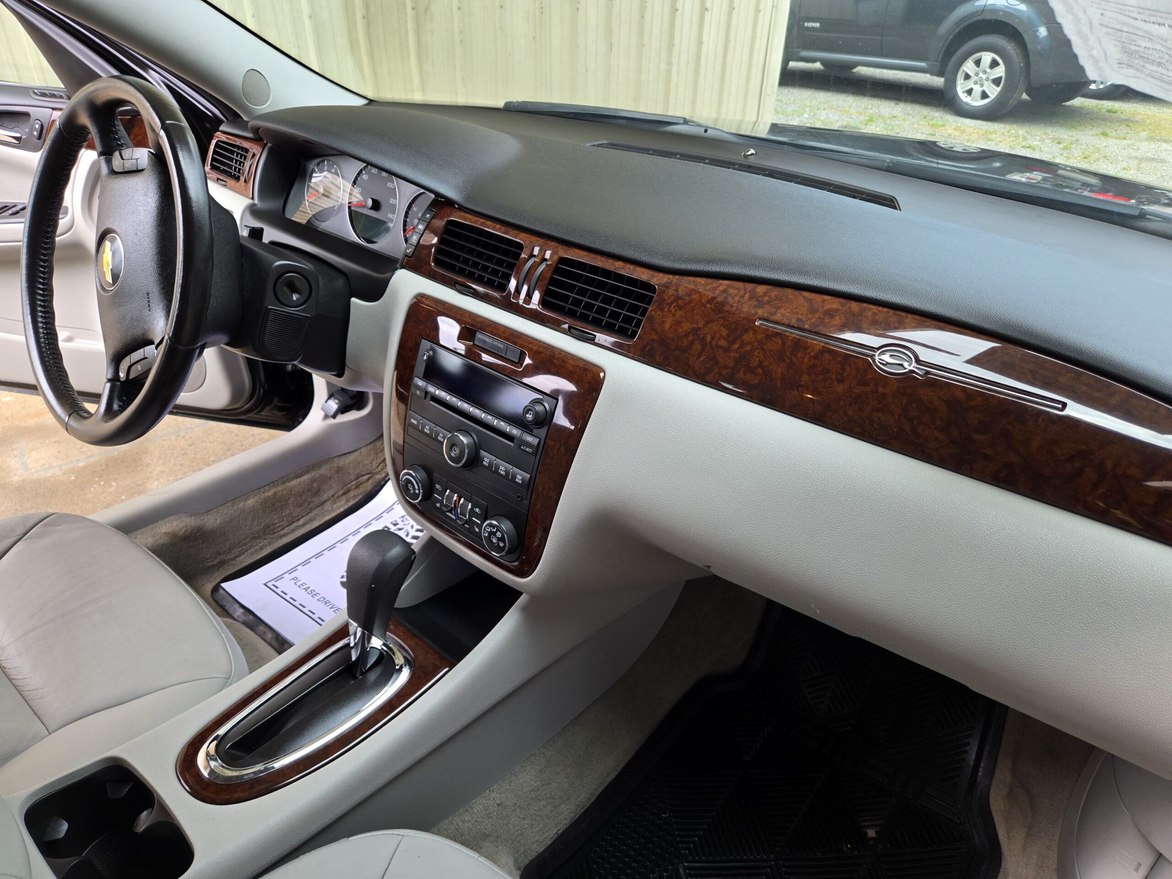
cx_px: 586
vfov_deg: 58.9
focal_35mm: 23
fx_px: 779
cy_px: 440
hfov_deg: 73.9
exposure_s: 1/180
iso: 64
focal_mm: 5.4
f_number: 1.8
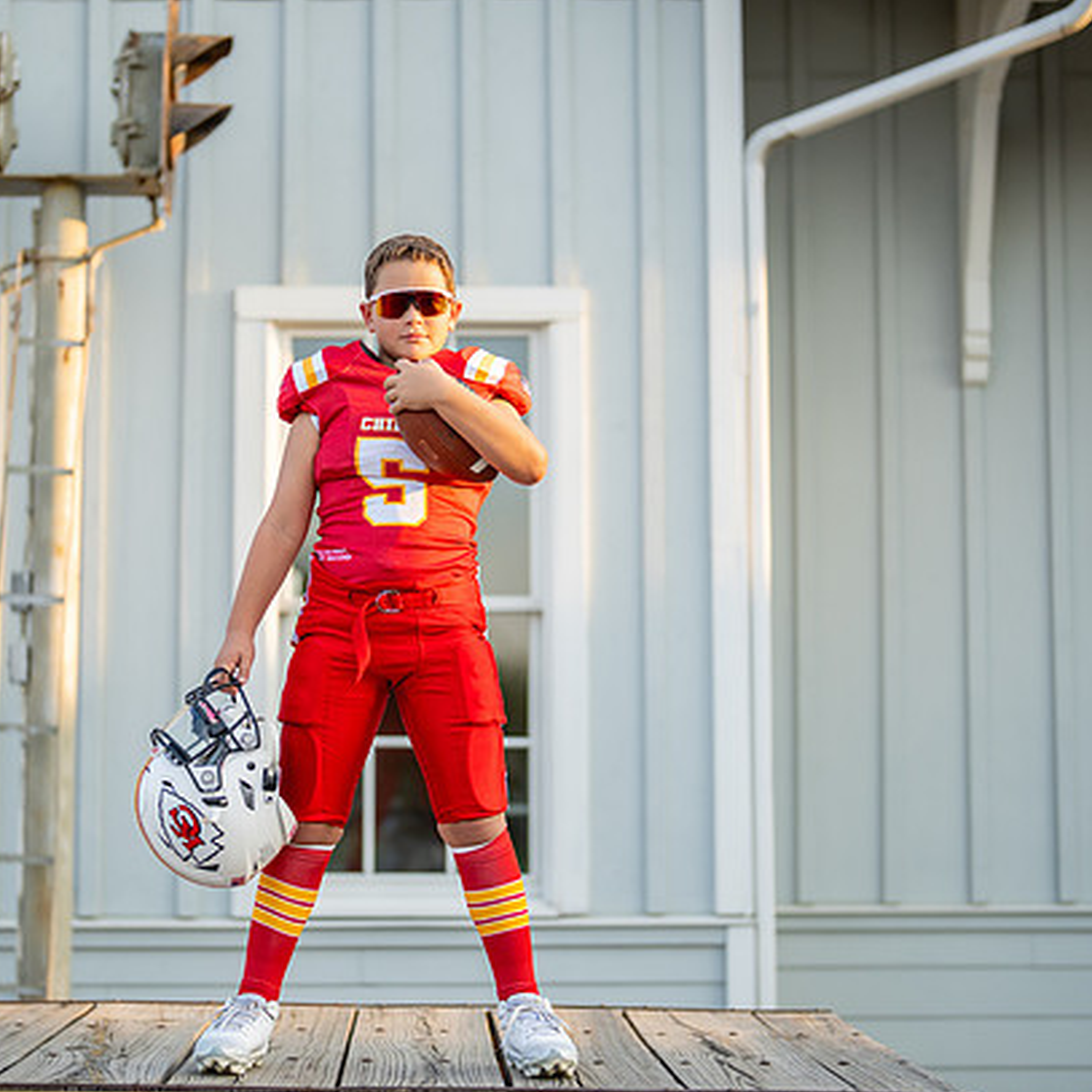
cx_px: 429
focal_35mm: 71
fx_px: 2534
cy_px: 578
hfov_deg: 24.3
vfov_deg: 24.3
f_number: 1.2
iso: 200
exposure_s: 1/2500
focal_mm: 50
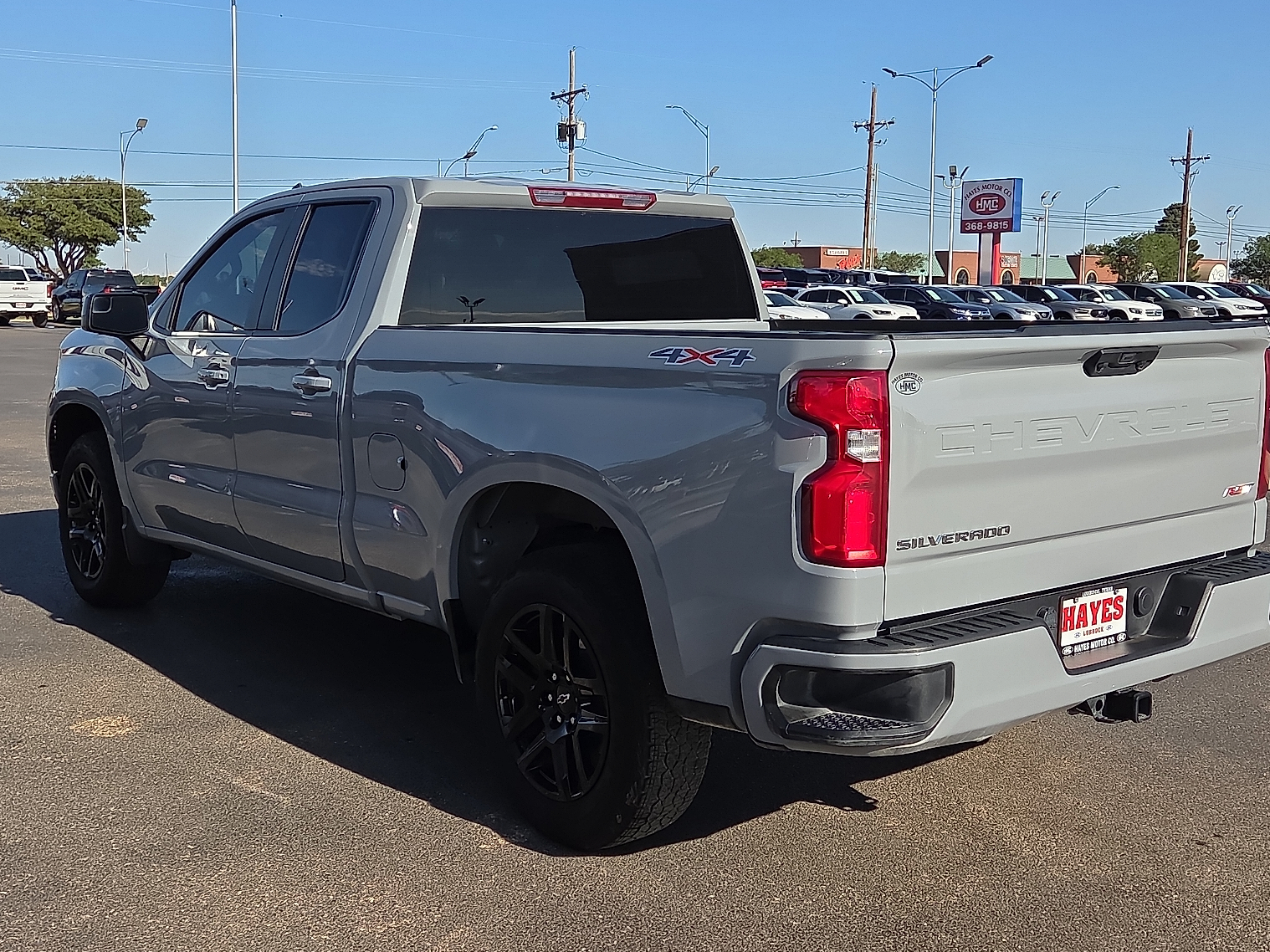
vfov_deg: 36.8
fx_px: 1431
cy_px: 463
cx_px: 664
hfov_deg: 47.9
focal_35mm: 39
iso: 25
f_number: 1.8
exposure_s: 1/1667
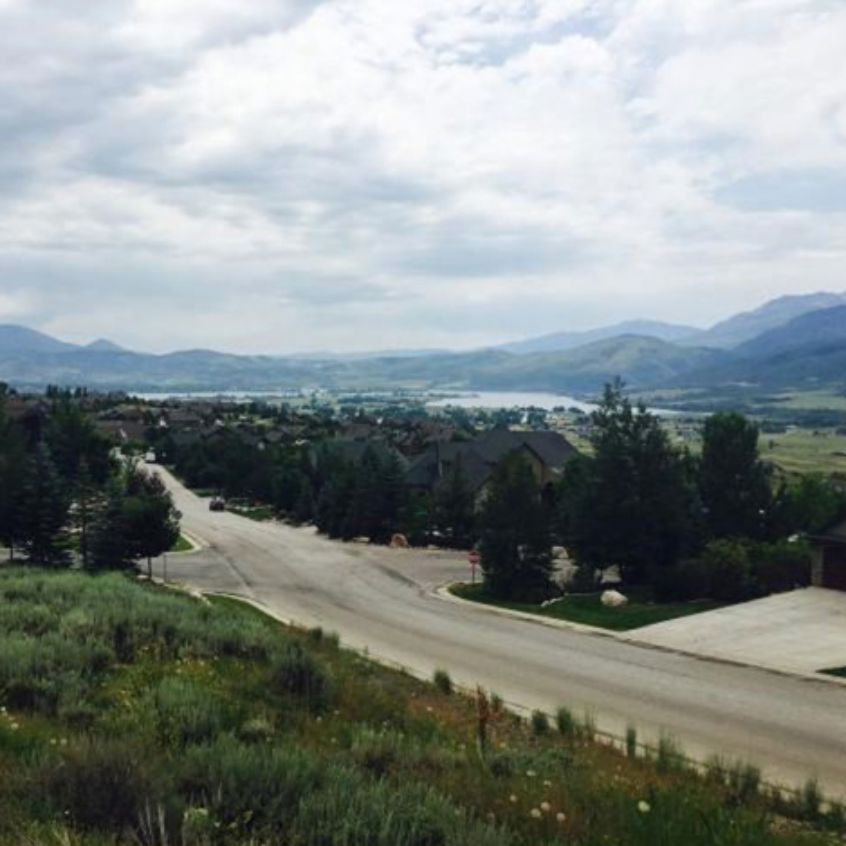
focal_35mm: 35
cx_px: 310
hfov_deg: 46.7
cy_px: 431
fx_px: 968
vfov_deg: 47.2
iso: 25
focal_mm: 4.15
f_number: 2.2
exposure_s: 1/2849
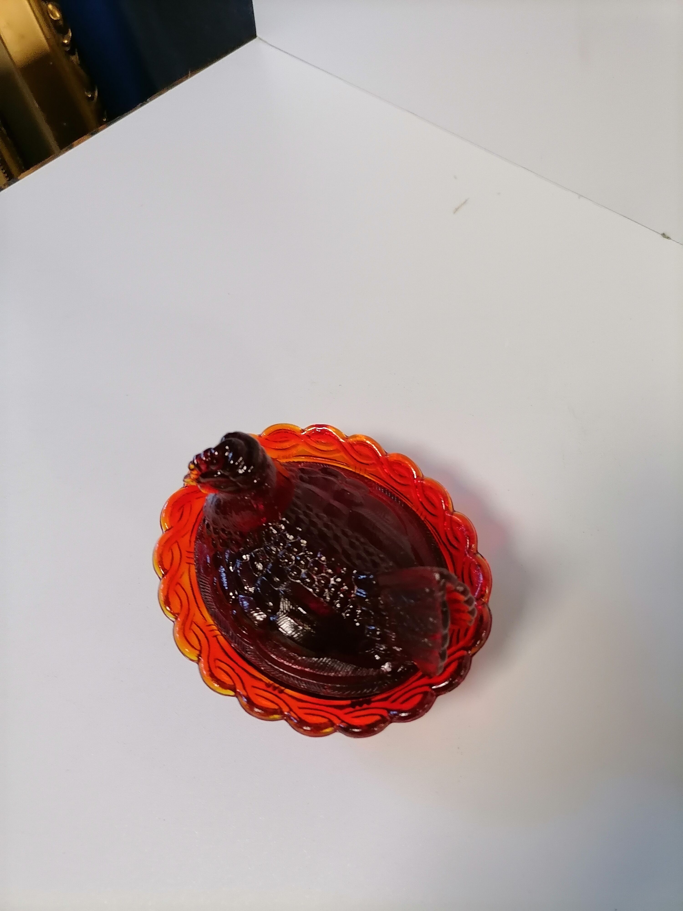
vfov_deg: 67.3
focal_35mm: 26
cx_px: 342
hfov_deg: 53.1
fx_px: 684
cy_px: 456
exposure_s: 1/33.3
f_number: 1.8
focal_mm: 5.4
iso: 250
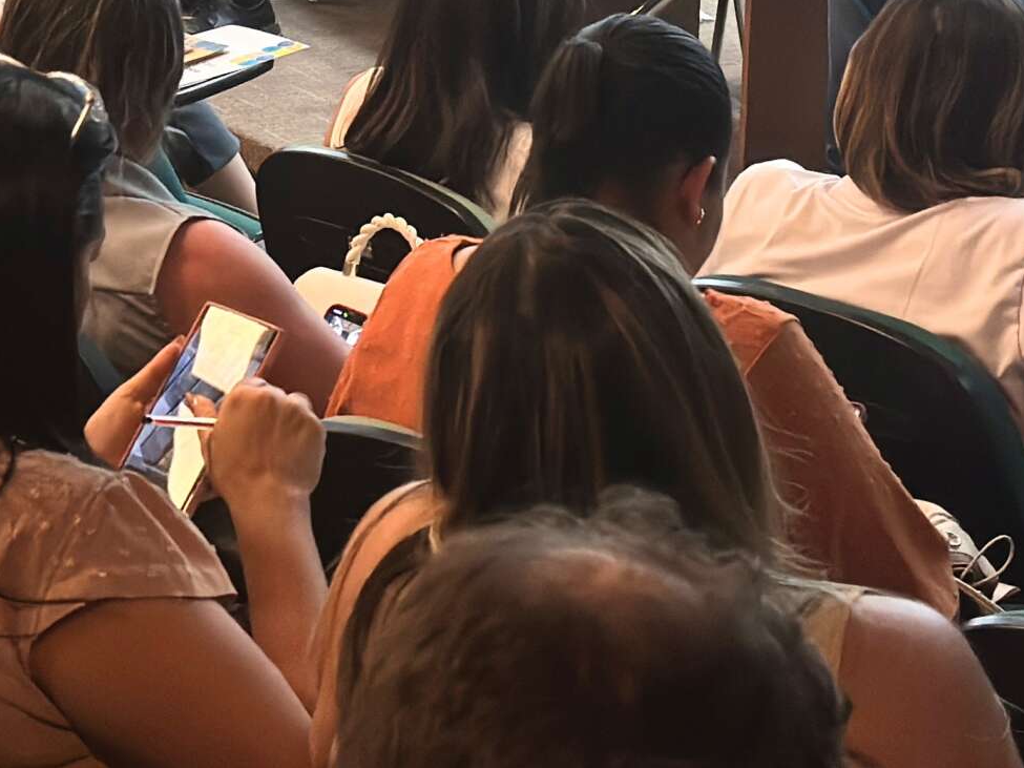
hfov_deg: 15.6
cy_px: -238
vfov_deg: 11.4
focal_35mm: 126
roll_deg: -0.9
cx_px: 281
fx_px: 3727
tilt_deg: -9.5
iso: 100
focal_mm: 6.86
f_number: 1.78
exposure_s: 1/120
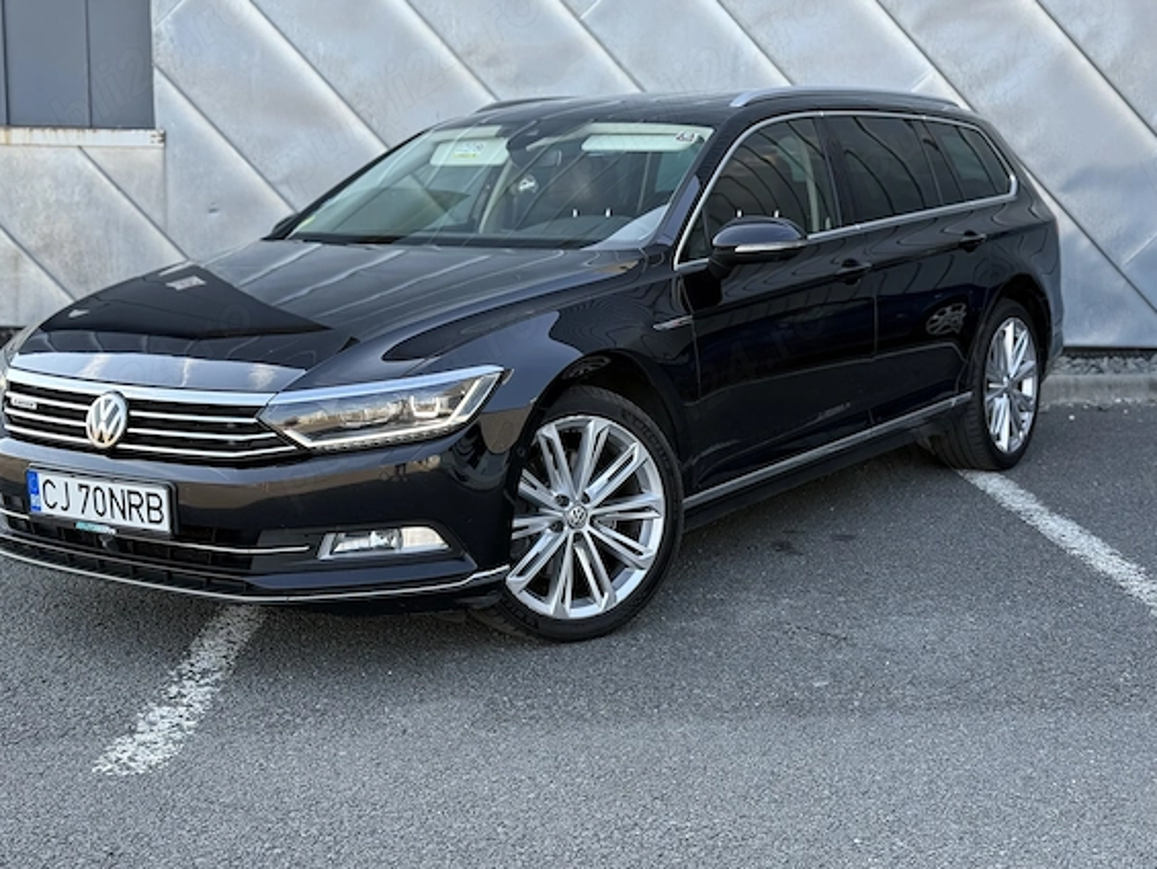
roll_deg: -0.9
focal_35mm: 51
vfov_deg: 28.6
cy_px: 422
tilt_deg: -9.2
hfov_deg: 37.5
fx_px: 1705
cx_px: 551
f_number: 1.78
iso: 64
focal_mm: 6.76
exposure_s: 1/490
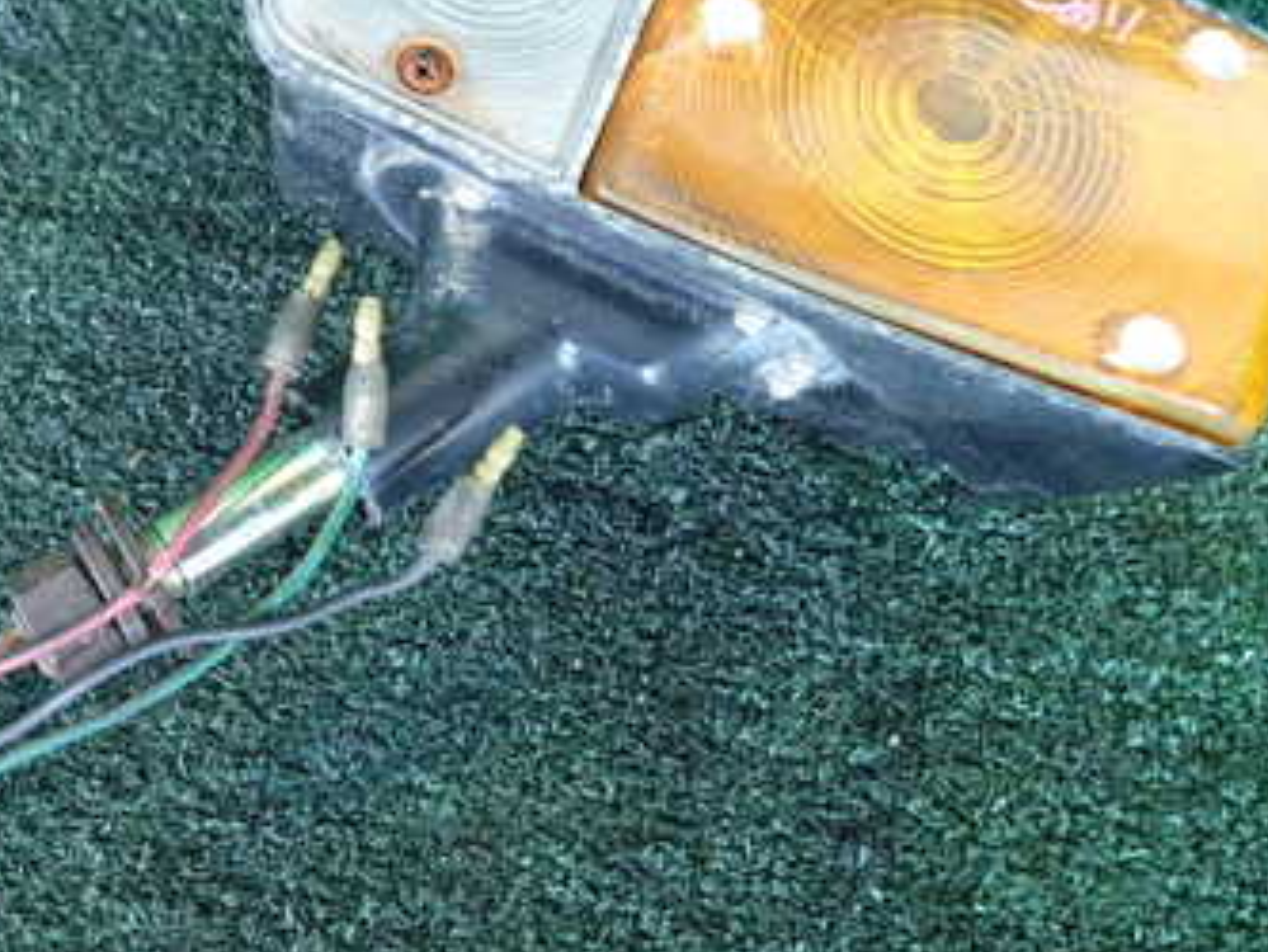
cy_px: 267
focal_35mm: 45
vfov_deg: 31.8
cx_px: 476
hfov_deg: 41.8
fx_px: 1649
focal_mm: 4.5
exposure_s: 1/60
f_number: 2
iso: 200
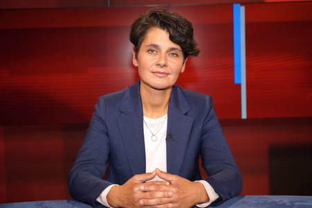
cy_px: 104
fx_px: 442
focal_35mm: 51
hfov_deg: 38.9
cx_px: 156
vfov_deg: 26.4
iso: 1600
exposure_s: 1/160
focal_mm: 51
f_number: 4.5
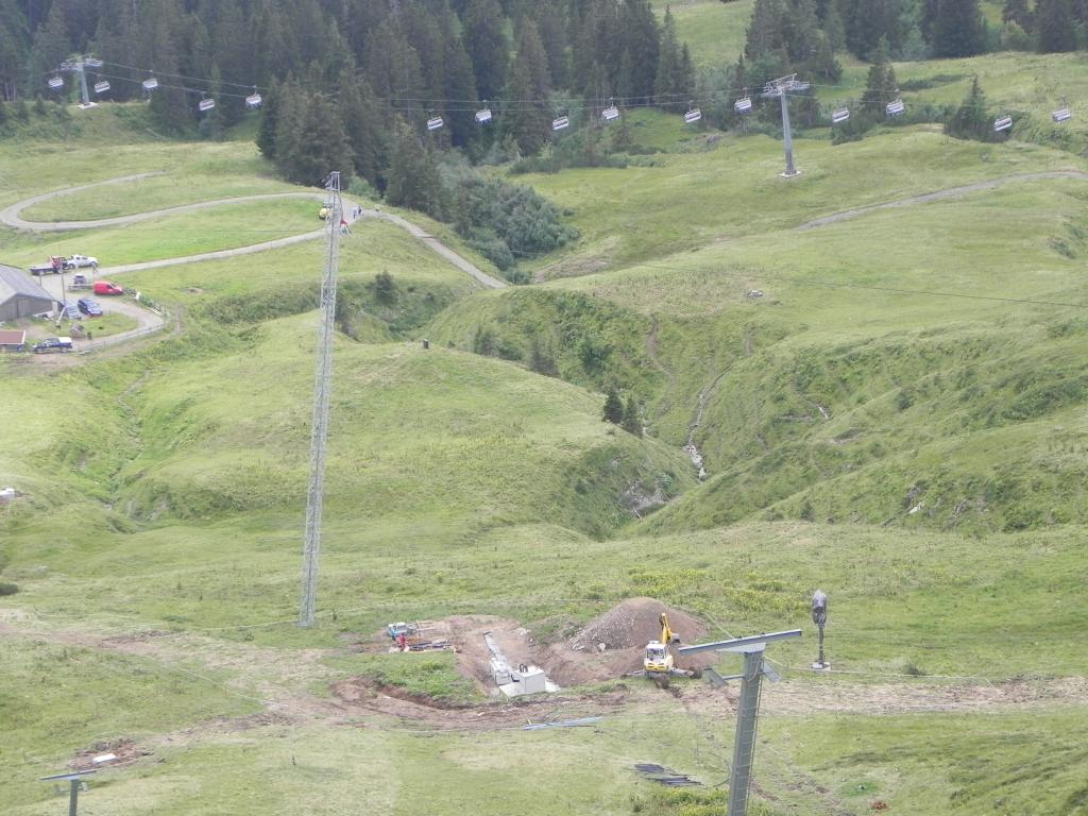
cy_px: 408
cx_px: 544
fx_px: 4055
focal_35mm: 129
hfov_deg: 15.3
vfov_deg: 11.5
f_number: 4.5
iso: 160
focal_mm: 23
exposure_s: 1/198
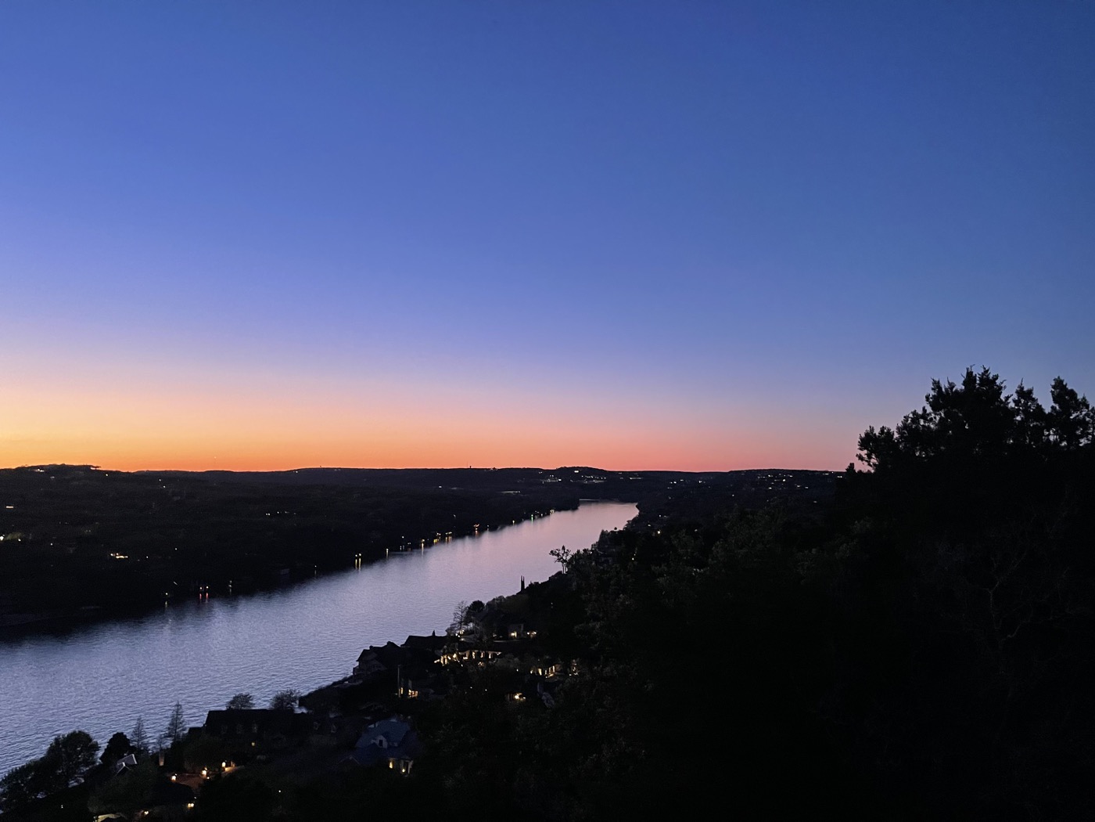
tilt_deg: +5.6
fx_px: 822
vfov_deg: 53.1
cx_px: 548
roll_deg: +1.0
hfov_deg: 67.3
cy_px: 411
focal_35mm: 26
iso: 640
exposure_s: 1/40
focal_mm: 5.1
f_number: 1.6
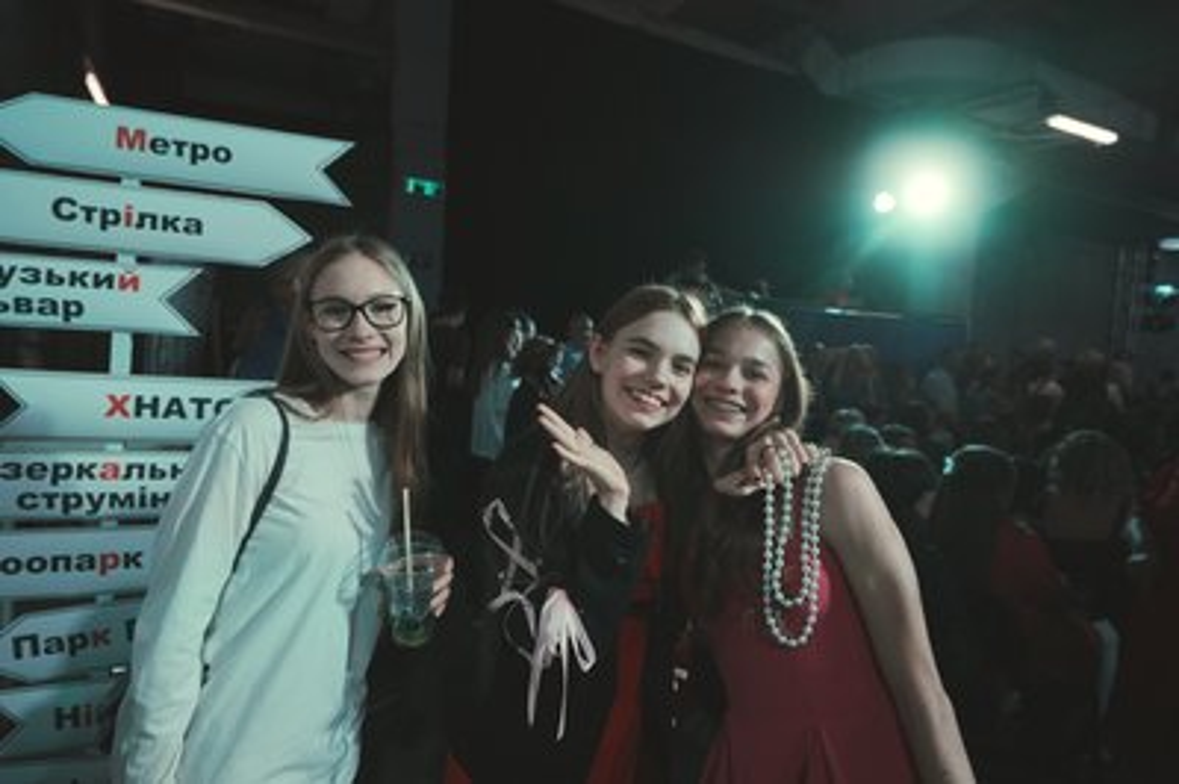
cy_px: 392
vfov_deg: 57.1
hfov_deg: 78.6
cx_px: 590
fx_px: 720
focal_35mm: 22
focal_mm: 22
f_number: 3.2
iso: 800
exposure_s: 1/400
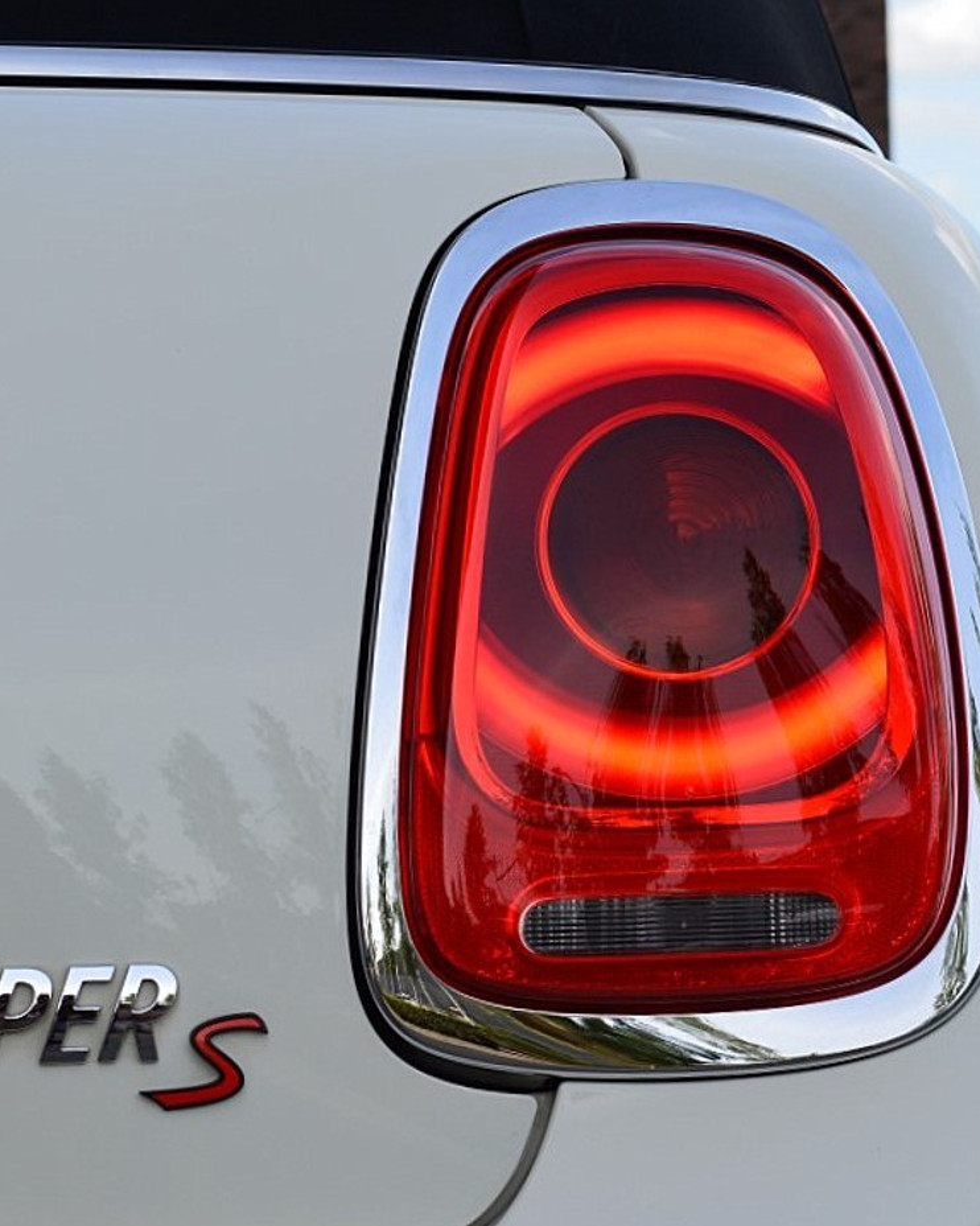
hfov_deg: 13.2
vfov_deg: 16.5
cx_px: 565
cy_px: 613
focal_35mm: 117
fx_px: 4233
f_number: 10
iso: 400
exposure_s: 1/320
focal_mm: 55
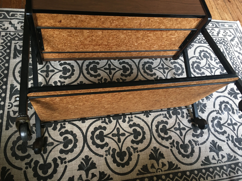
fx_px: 203
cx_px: 121
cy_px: 90
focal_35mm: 29
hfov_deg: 61.7
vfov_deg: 48.2
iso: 125
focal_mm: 4.15
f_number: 2.2
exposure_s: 1/33
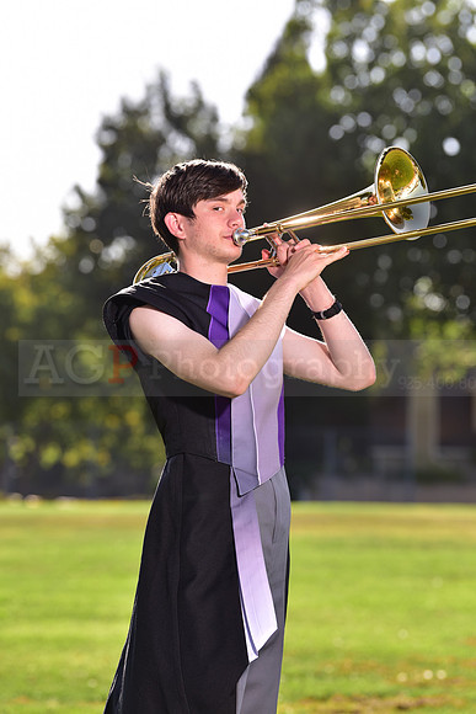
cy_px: 357
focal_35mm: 165
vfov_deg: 12.4
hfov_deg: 8.3
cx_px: 238
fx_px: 3270
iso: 80
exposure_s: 1/250
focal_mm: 165
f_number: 5
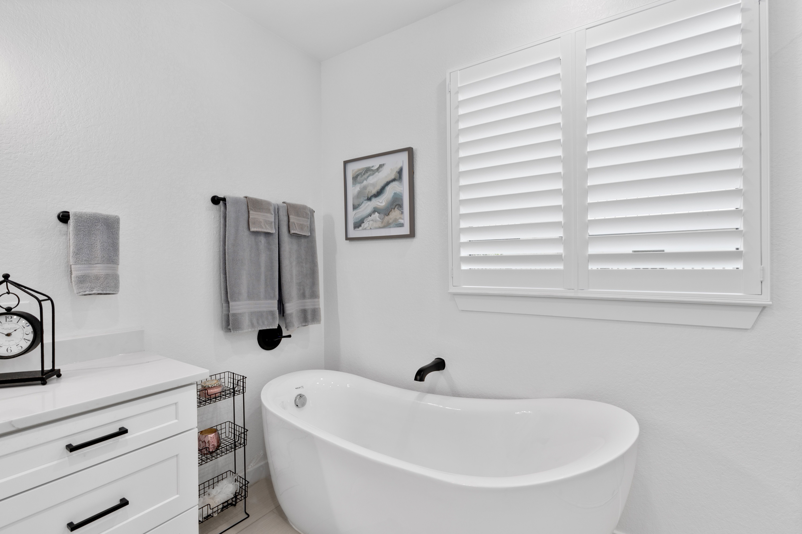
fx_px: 356
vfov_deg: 73.7
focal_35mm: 16
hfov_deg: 96.7
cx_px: 401
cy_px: 267
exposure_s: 1/13
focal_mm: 16
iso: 320
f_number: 8
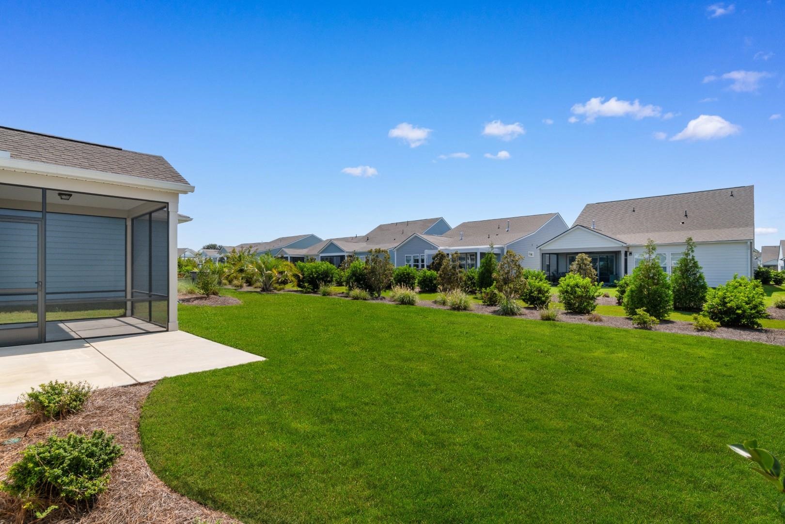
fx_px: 349
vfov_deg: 73.7
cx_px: 392
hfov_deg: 96.7
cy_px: 262
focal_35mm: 16
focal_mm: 11
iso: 100
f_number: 10
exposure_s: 1/400
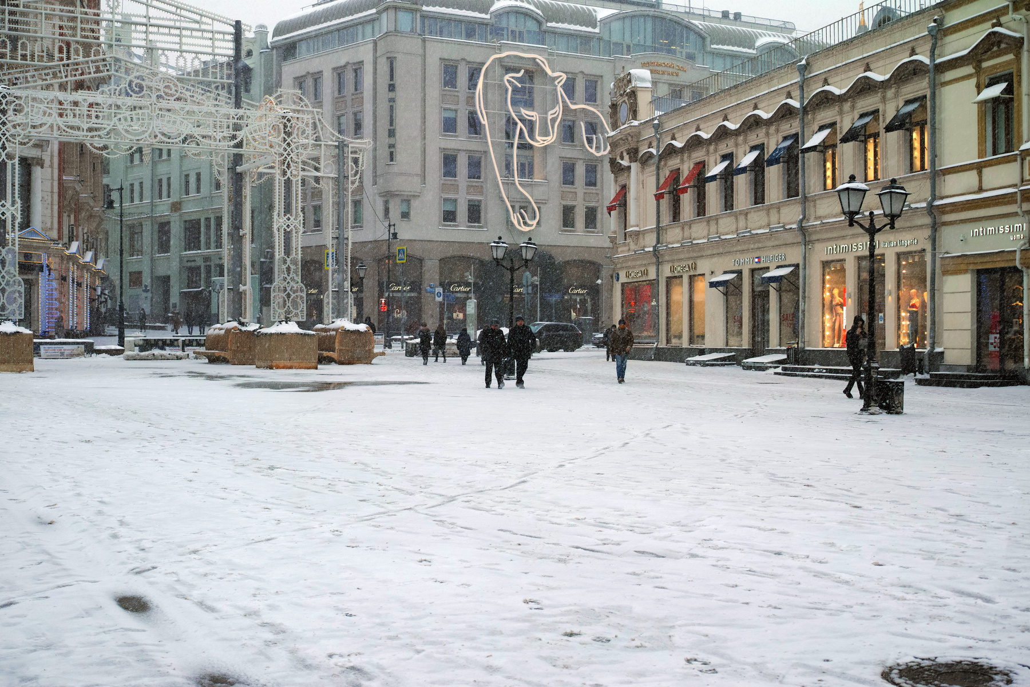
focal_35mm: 45
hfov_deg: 43.6
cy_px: 344
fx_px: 1287
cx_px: 515
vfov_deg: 29.9
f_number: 5
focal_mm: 30
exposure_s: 1/160
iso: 100
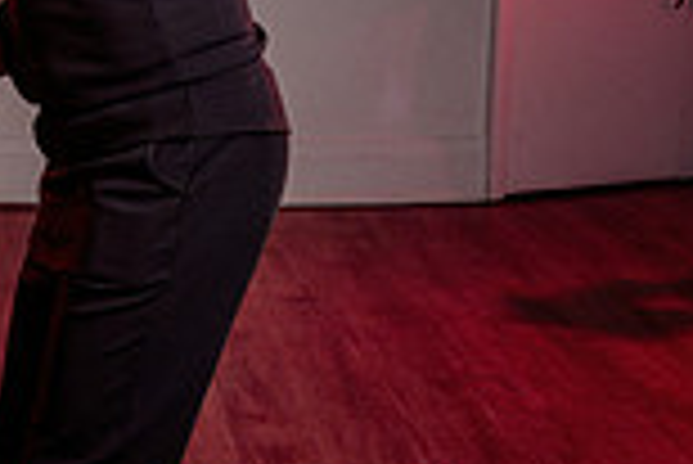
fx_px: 1869
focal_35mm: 97
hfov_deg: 20.1
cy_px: 103
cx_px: -53
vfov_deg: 14.1
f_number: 3.5
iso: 800
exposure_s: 1/60
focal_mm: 24
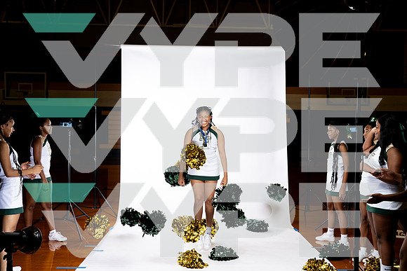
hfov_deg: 44.9
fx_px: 492
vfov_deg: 30.8
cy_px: 137
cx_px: 202
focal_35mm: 44
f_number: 8
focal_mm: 41
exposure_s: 1/250
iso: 400
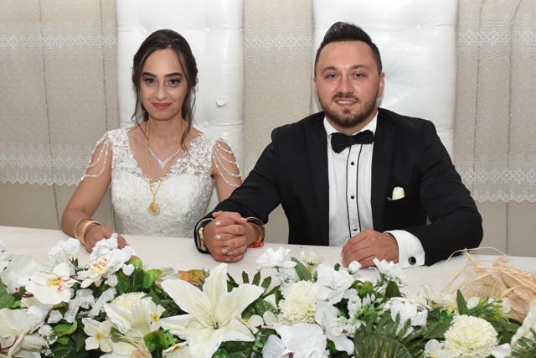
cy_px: 179
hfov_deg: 57.2
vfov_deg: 40.0
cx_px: 268
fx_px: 491
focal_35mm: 33
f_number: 5.6
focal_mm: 22
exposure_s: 1/60
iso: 400
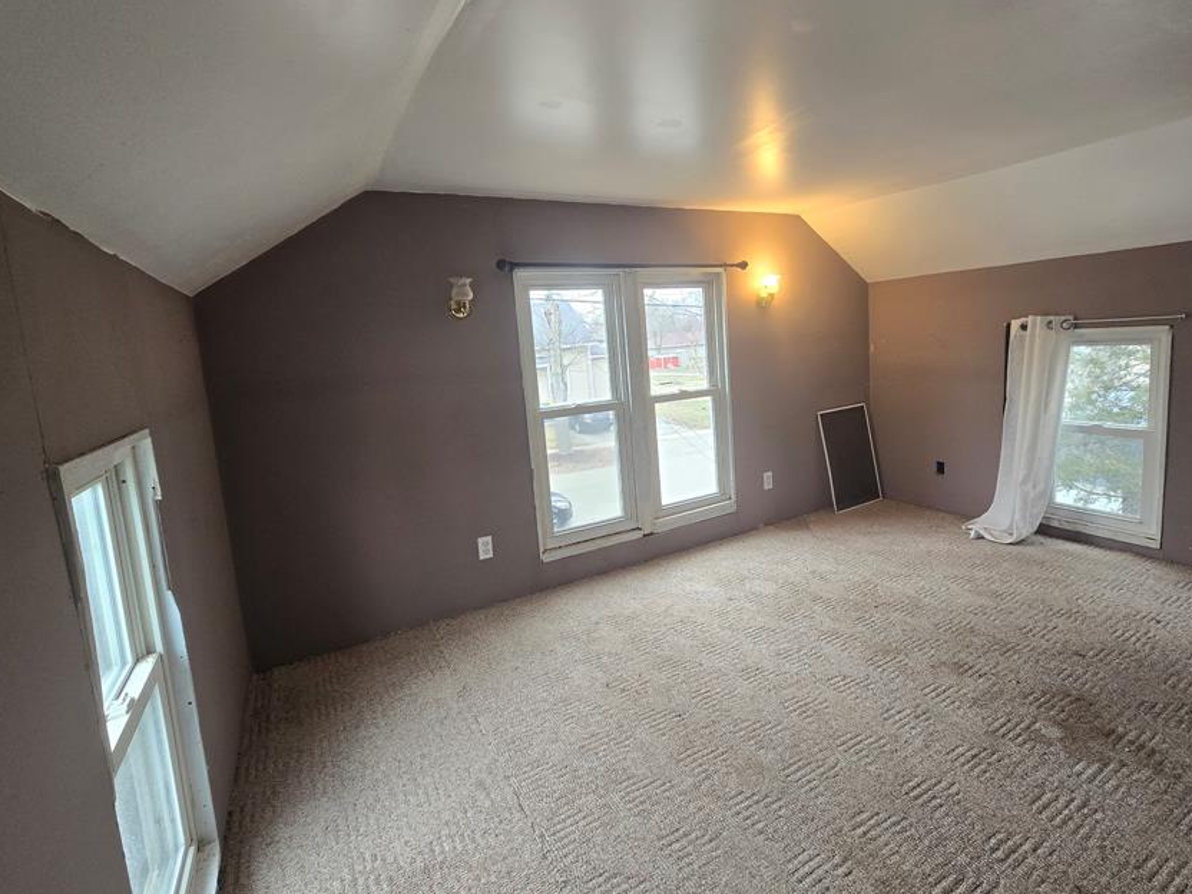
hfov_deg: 94.2
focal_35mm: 16
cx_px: 650
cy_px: 423
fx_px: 551
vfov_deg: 78.0
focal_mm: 2.2
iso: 80
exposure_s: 1/60
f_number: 2.2
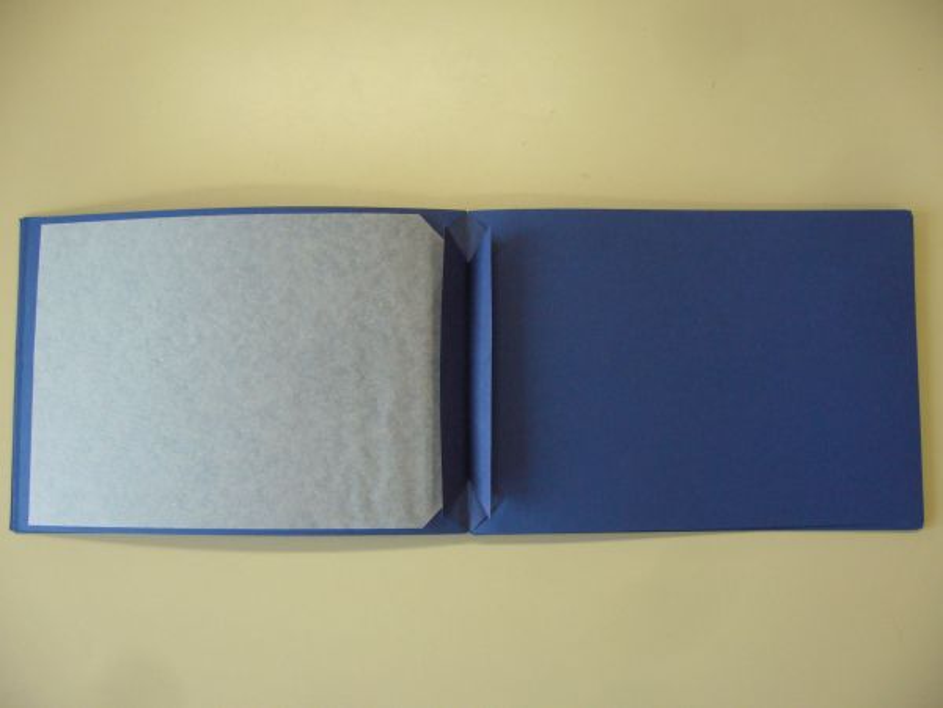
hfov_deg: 52.6
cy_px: 354
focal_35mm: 35
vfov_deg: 40.7
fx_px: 953
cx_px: 472
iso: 200
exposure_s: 1/30
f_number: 2.8
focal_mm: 5.8
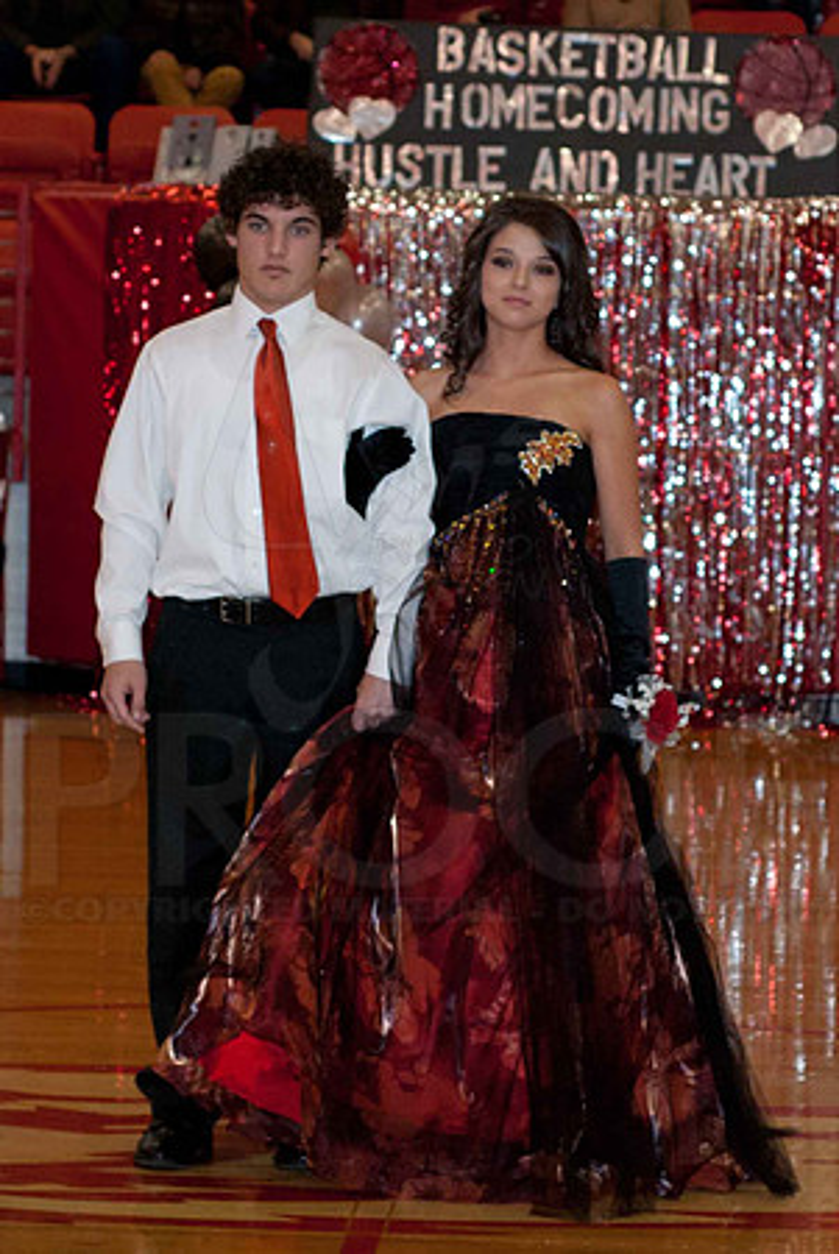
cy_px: 627
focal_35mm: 75
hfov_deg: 18.2
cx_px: 420
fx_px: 2616
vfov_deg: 27.0
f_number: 4
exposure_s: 1/60
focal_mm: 50
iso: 500
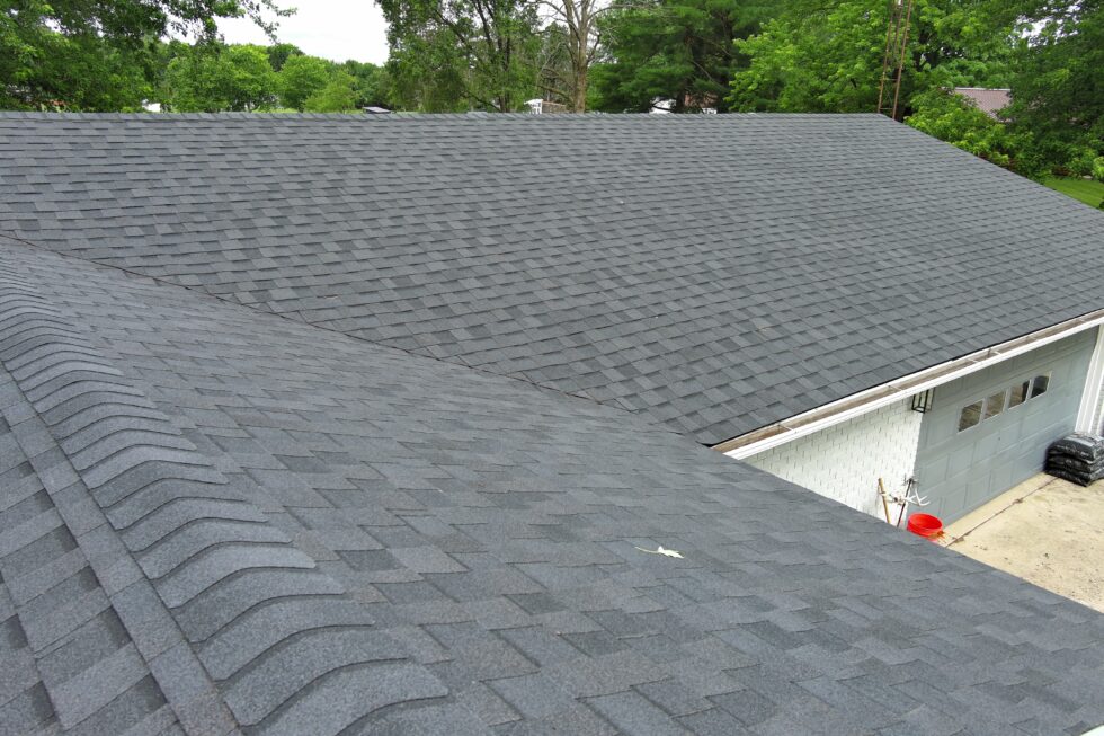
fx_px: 889
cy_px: 368
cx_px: 552
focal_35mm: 29
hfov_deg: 63.7
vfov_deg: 44.9
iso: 100
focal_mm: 10.57
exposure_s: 1/315
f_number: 2.8
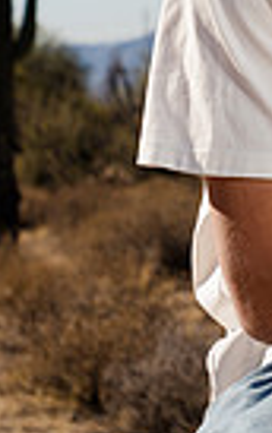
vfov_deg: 6.9
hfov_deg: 4.2
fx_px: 3571
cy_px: -74
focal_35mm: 302
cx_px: 914
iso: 50
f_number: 8
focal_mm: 70
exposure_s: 1/200
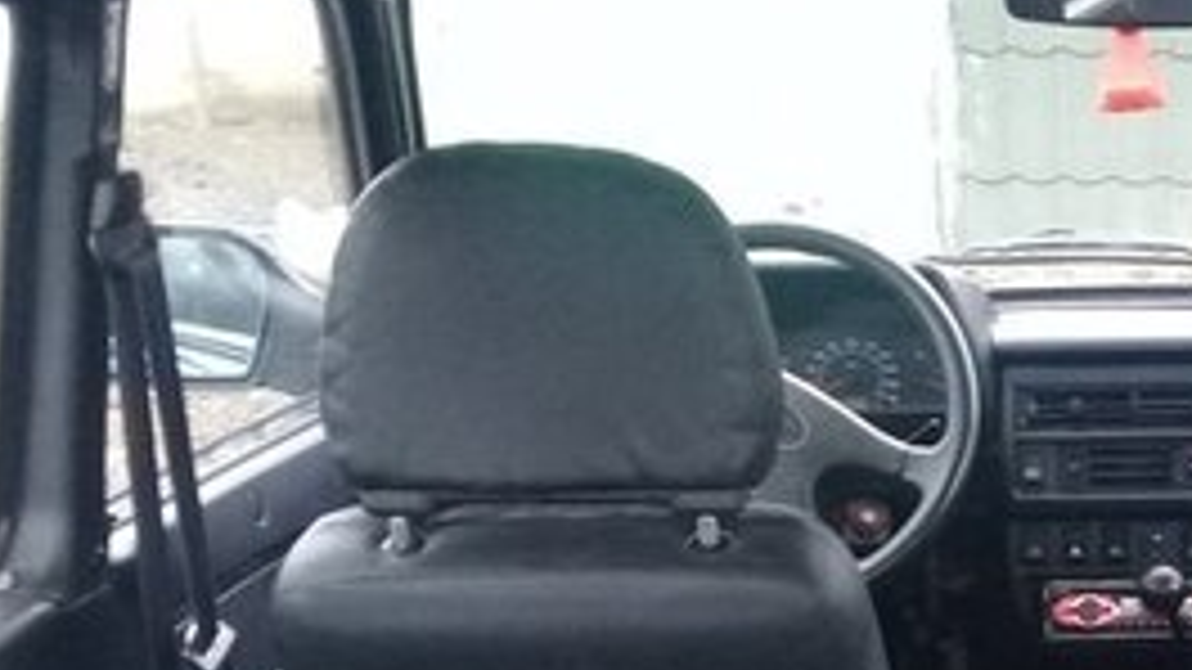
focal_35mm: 84
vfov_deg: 14.0
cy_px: 767
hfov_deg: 24.3
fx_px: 2655
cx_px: 1156
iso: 125
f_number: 2.2
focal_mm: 3.3
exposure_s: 1/33
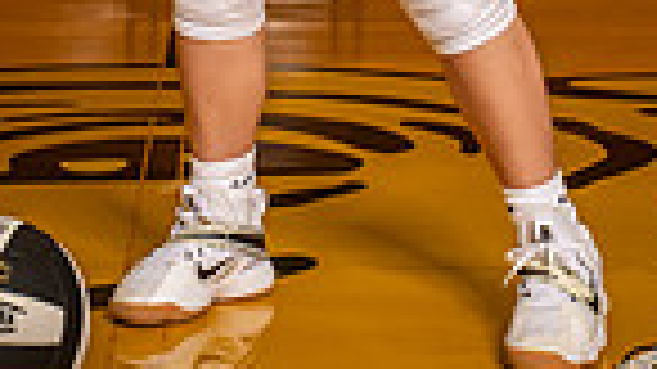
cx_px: 387
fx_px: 2473
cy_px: -522
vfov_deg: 7.9
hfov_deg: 15.1
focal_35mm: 142
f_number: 7.1
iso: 800
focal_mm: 44
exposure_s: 1/320
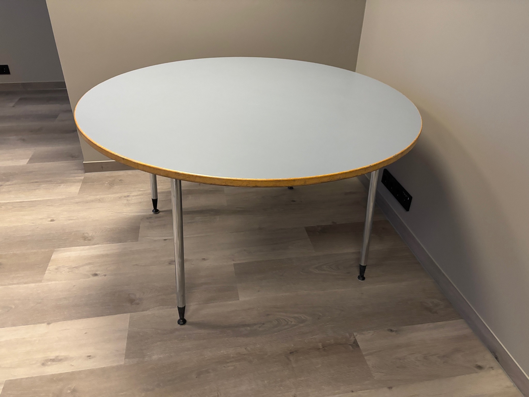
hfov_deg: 67.3
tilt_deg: -31.9
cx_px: 264
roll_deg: -0.2
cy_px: 198
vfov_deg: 53.1
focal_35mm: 26
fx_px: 397
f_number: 1.6
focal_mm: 5.96
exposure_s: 1/42
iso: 500
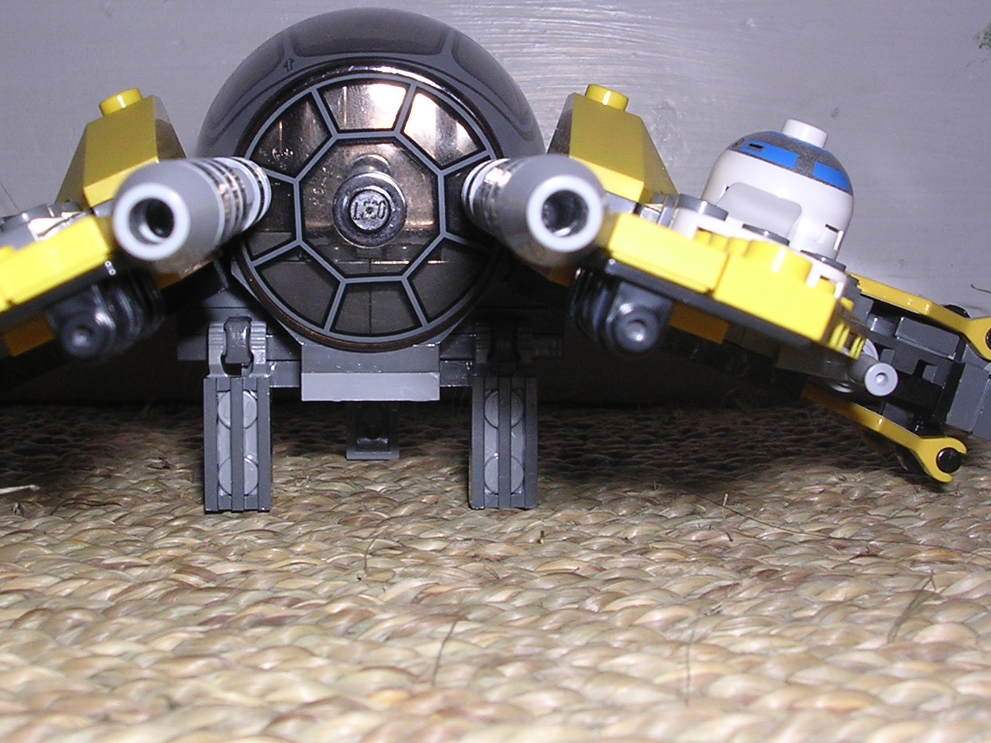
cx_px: 421
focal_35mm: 62
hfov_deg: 31.1
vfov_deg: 23.6
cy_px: 288
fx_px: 1775
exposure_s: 1/60.1
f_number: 5.6
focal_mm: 5.8
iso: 100
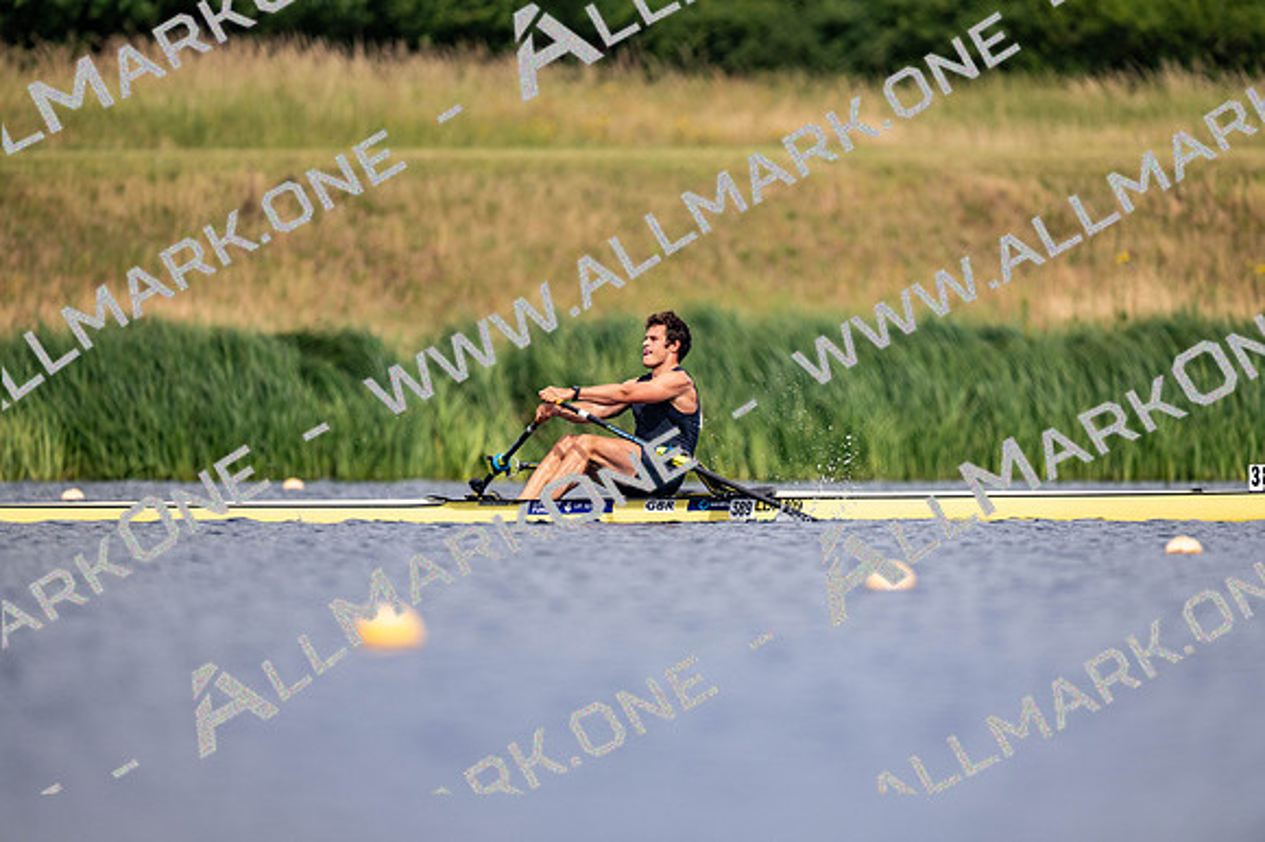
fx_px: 21075
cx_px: 632
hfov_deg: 3.4
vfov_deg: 2.3
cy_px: 421
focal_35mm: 600
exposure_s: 1/2500
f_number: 4
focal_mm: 600
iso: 220
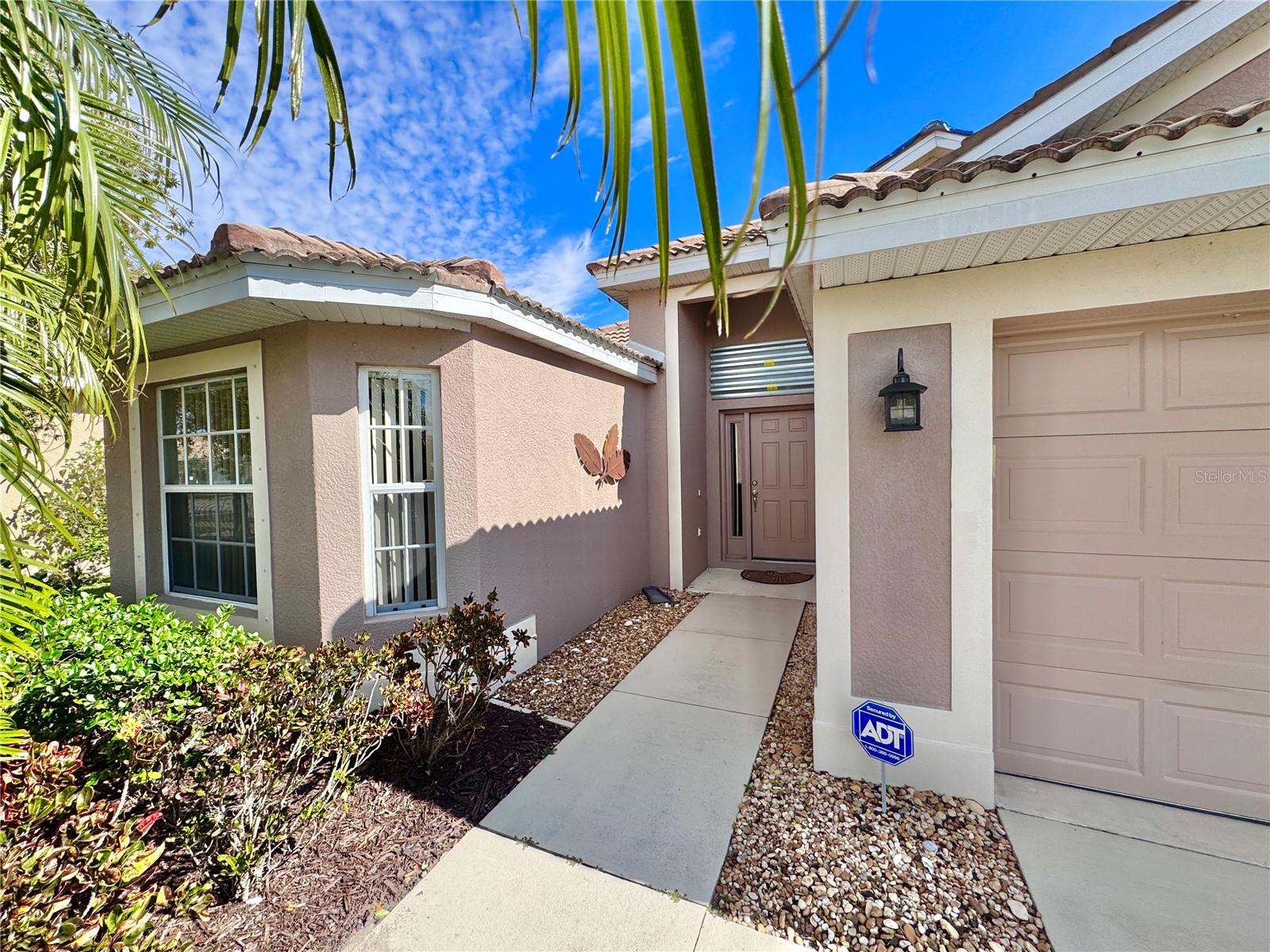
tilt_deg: -1.2
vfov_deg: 85.7
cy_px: 476
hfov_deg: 102.1
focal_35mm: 14
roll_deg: +1.1
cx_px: 635
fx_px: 514
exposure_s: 1/1880
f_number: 2.2
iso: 40
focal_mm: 2.22
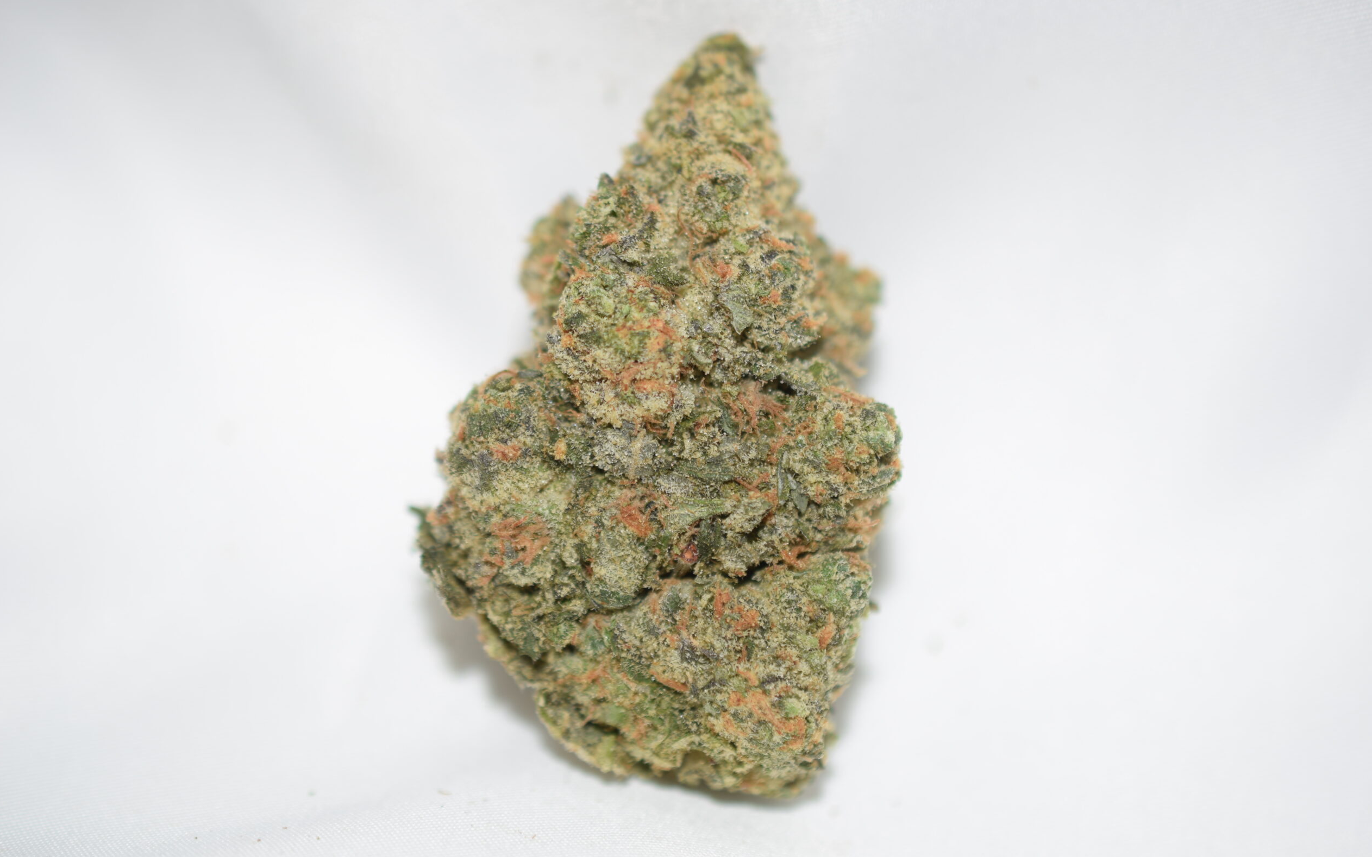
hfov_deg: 33.0
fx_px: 2318
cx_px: 690
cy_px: 422
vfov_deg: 21.0
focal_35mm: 62
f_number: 3.2
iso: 100
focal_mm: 40
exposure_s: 1/60
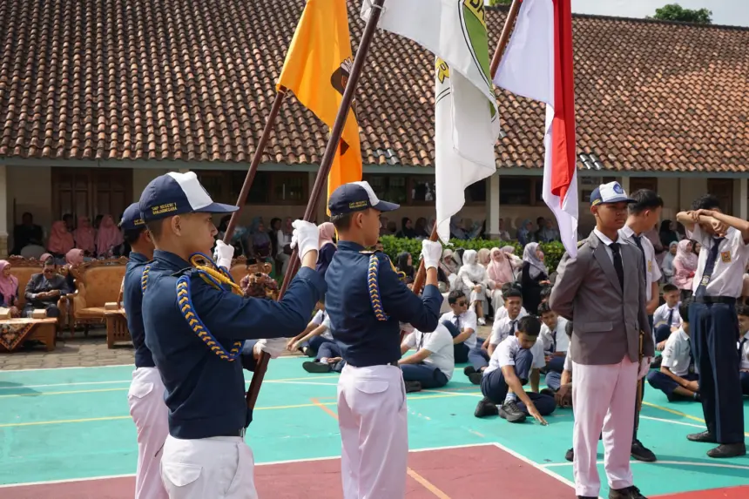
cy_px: 250
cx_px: 374
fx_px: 832
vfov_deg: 33.4
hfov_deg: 48.5
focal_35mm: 40
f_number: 9
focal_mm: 40
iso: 125
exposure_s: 1/250
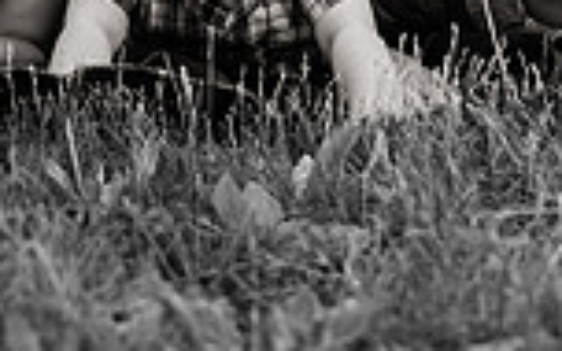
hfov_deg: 9.2
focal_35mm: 226
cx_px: -118
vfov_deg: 5.7
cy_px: -281
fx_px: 3461
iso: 160
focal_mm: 58
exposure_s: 1/500
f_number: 2.8
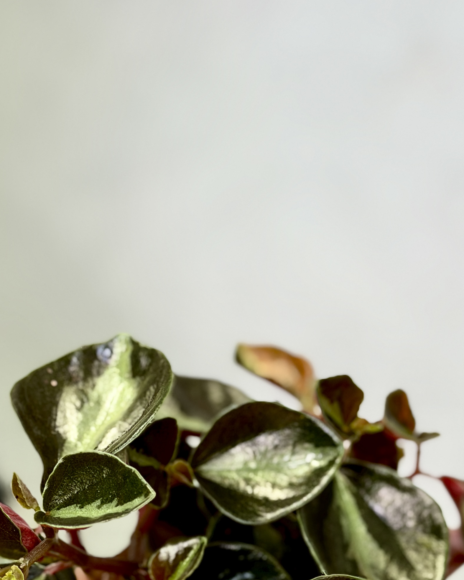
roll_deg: -0.6
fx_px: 1648
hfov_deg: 16.0
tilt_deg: -5.0
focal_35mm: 96
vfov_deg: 19.7
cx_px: 205
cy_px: 495
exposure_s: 1/121
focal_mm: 6.76
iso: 64
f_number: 1.78
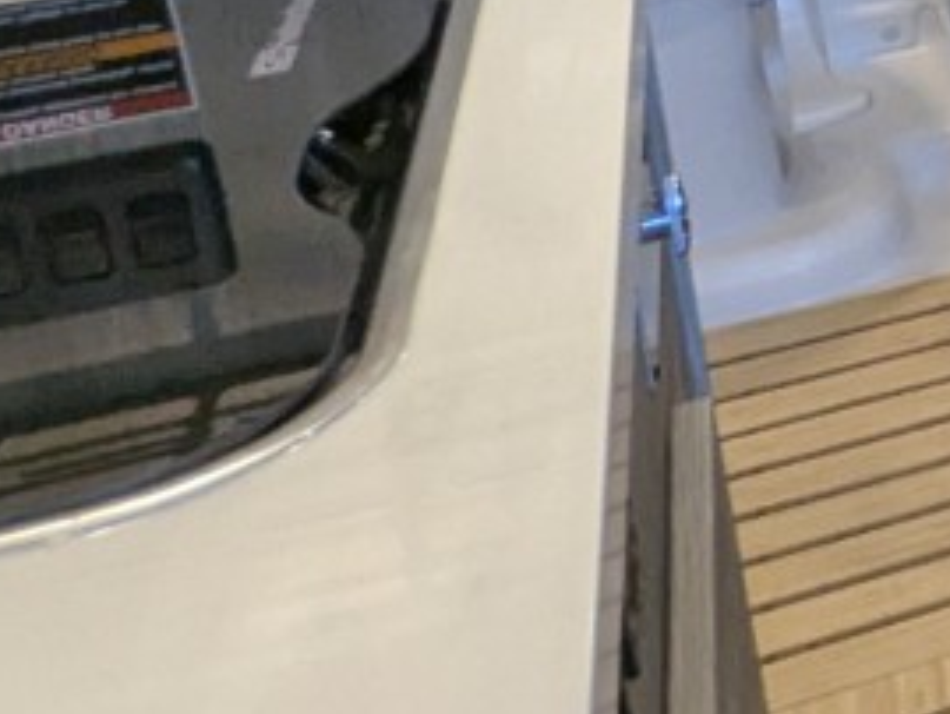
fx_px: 2279
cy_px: -421
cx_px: 2262
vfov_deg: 16.0
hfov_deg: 14.9
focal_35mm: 83
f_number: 2.2
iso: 187
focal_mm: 2.35
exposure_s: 1/79.1
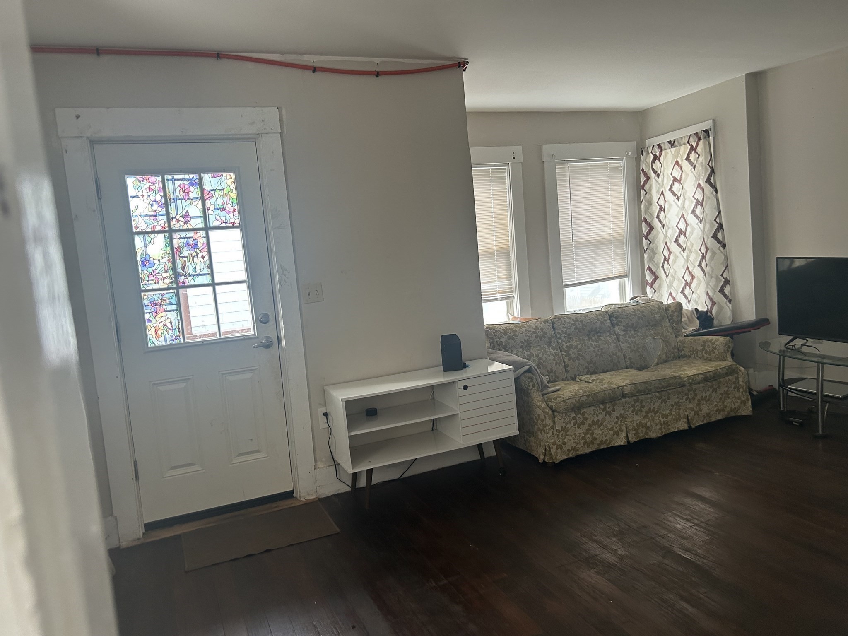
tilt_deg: -6.8
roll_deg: +5.3
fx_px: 637
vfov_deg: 53.1
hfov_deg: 67.3
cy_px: 318
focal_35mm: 26
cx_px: 424
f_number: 1.5
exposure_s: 1/121
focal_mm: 5.7
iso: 125
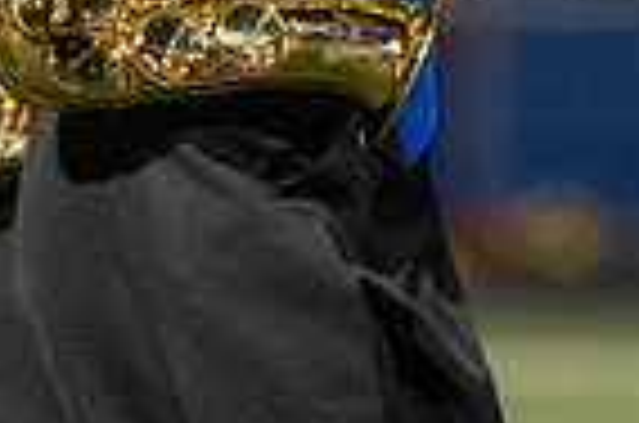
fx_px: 23289
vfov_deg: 1.0
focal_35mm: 1315
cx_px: 450
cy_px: -496
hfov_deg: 1.6
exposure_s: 1/500
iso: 4000
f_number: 2.8
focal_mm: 190
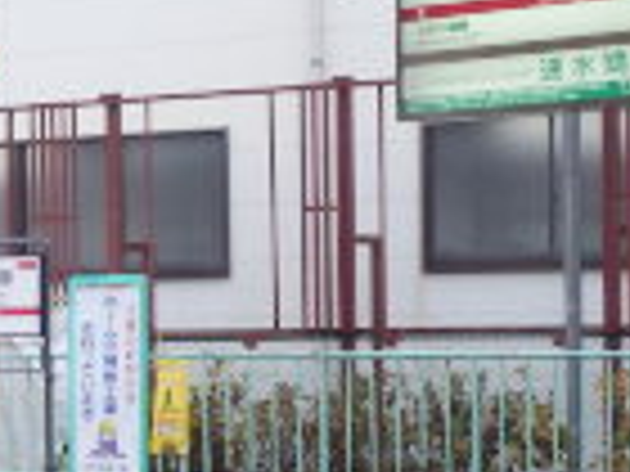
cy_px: 369
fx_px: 2584
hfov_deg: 12.5
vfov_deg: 10.4
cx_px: -562
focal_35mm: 142
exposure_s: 1/60
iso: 125
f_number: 3.1
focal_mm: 5.5
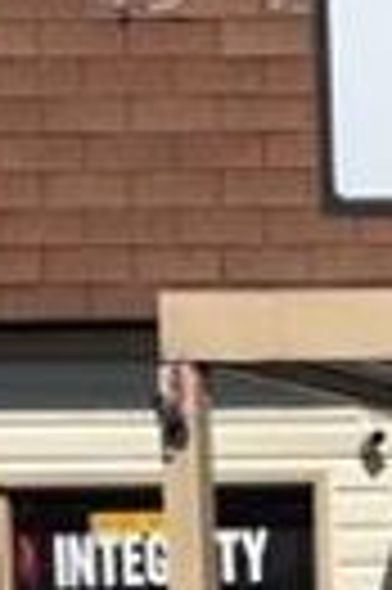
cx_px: 991
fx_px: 2260
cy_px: 687
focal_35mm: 138
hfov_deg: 8.8
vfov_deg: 14.5
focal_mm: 4.2
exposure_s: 1/5556
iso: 32
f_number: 1.6
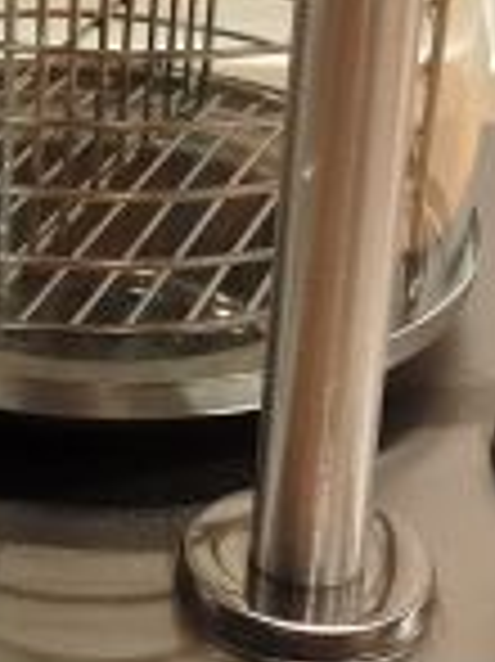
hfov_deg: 14.9
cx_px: 32
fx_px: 1871
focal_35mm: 98
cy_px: 117
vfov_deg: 19.8
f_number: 1.7
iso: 320
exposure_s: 1/33
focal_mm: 5.31
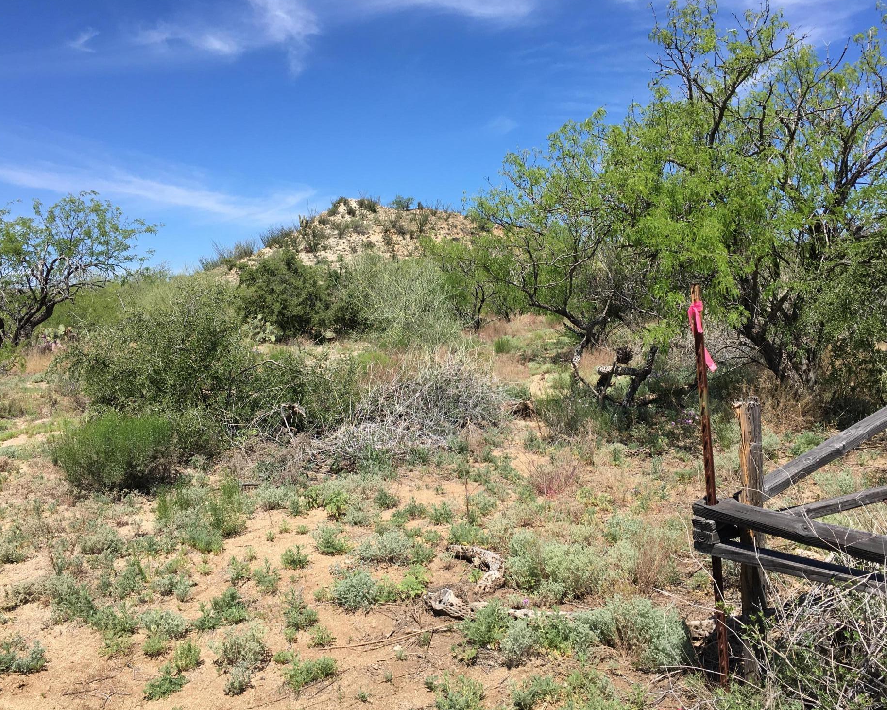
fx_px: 814
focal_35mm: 31
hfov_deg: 57.1
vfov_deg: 47.1
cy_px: 358
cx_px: 466
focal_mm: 4.15
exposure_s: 1/1425
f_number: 2.2
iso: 25
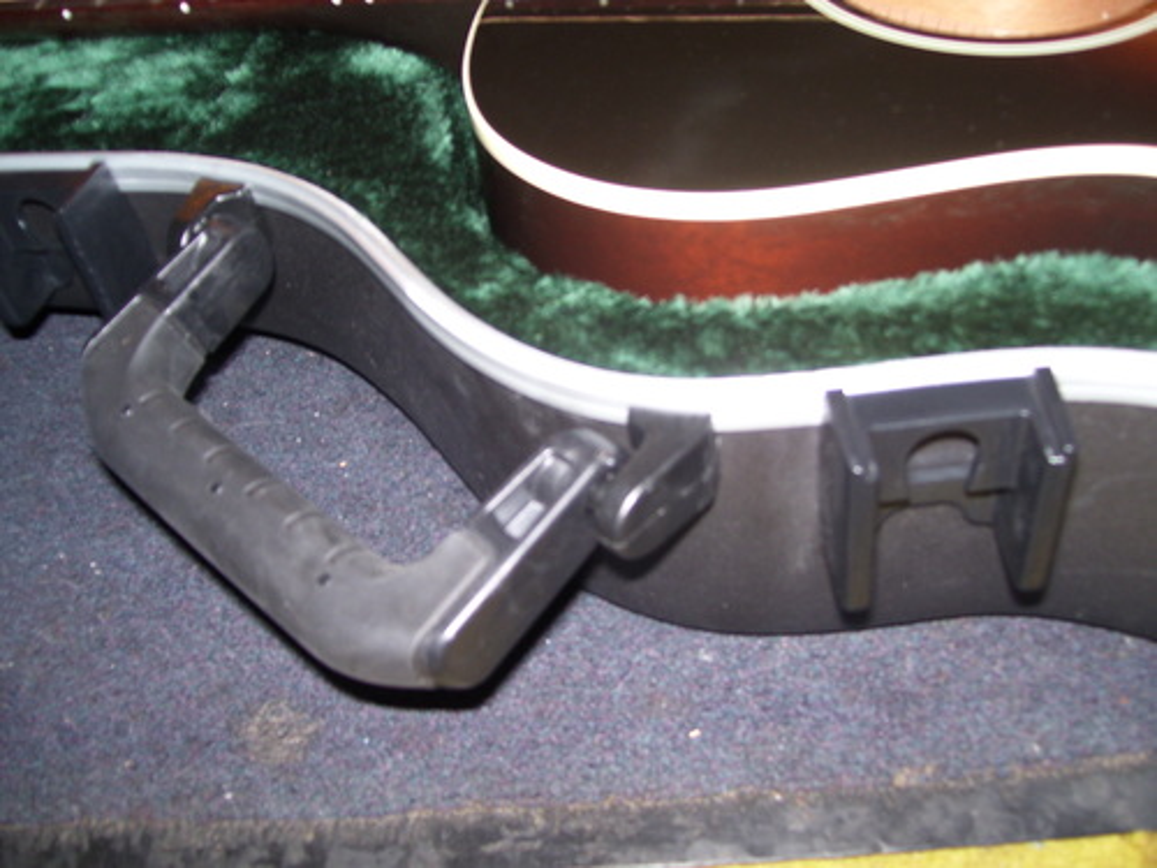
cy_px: 434
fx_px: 1203
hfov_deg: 51.4
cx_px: 578
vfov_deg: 39.7
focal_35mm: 36
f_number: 2.7
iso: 80
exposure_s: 1/60
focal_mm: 6
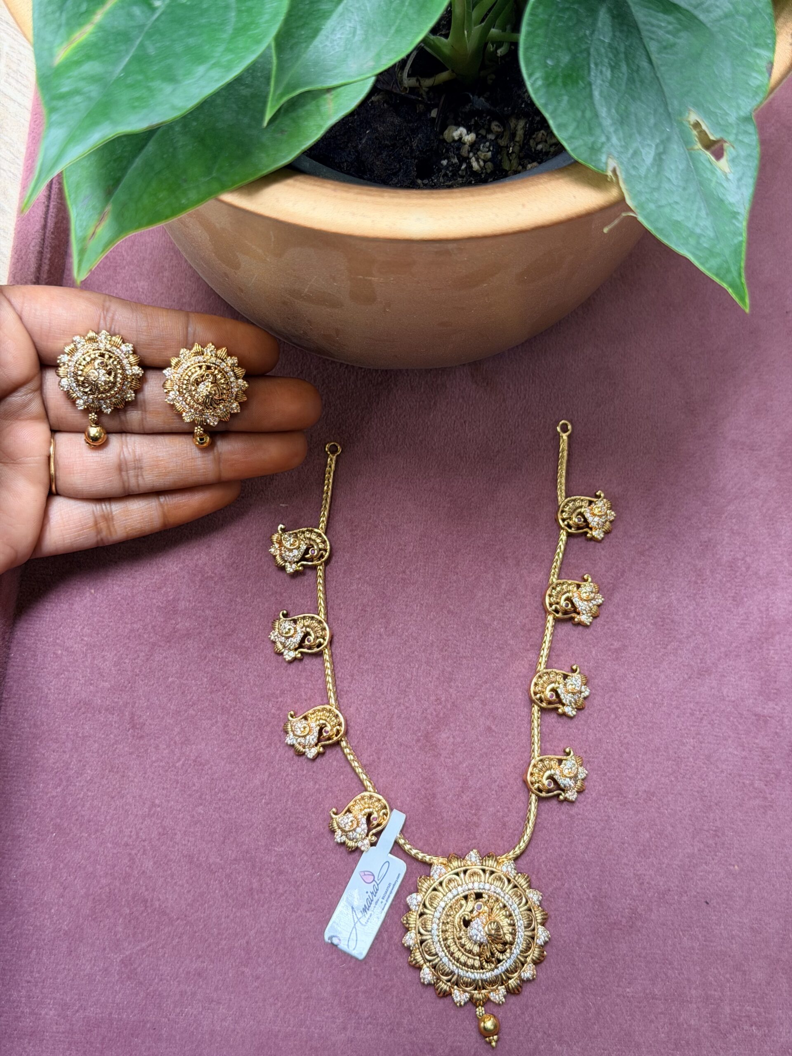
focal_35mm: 48
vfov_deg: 39.7
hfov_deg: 30.3
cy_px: 528
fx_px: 1464
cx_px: 396
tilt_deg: -75.6
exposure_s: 1/60
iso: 100
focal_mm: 6.76
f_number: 1.78
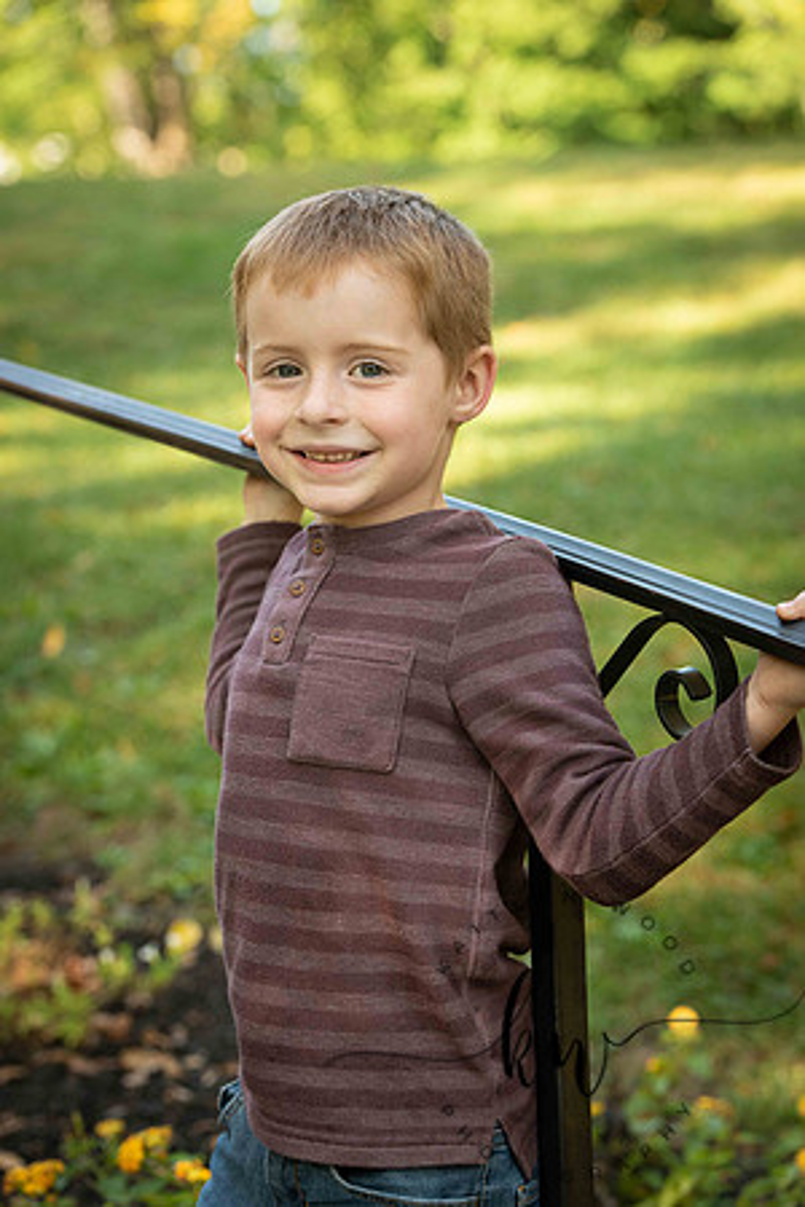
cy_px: 604
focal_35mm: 105
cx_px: 402
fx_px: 3522
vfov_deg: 19.5
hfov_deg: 13.0
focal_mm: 105
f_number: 5.6
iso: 640
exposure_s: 1/200
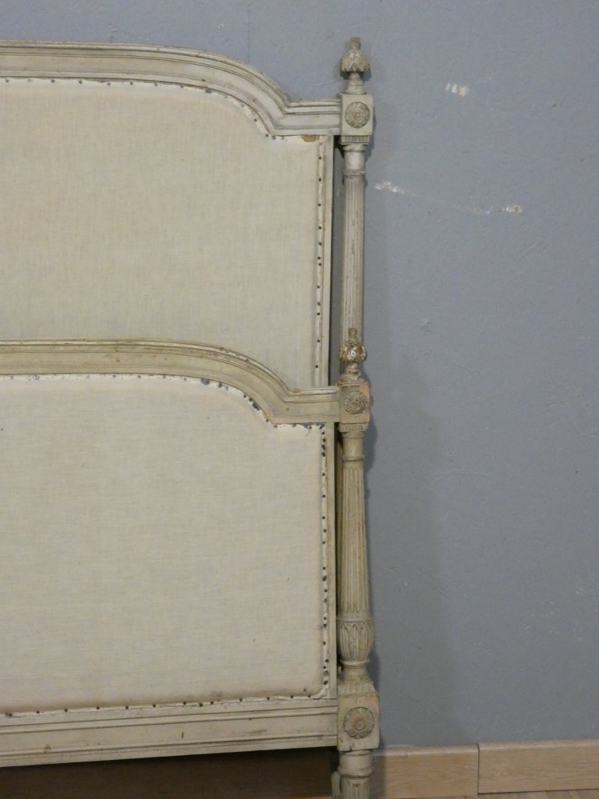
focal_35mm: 95
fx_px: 2192
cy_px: 400
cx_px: 300
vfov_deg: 20.7
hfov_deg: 15.6
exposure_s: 1/125
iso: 1250
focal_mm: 17.1
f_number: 4.8
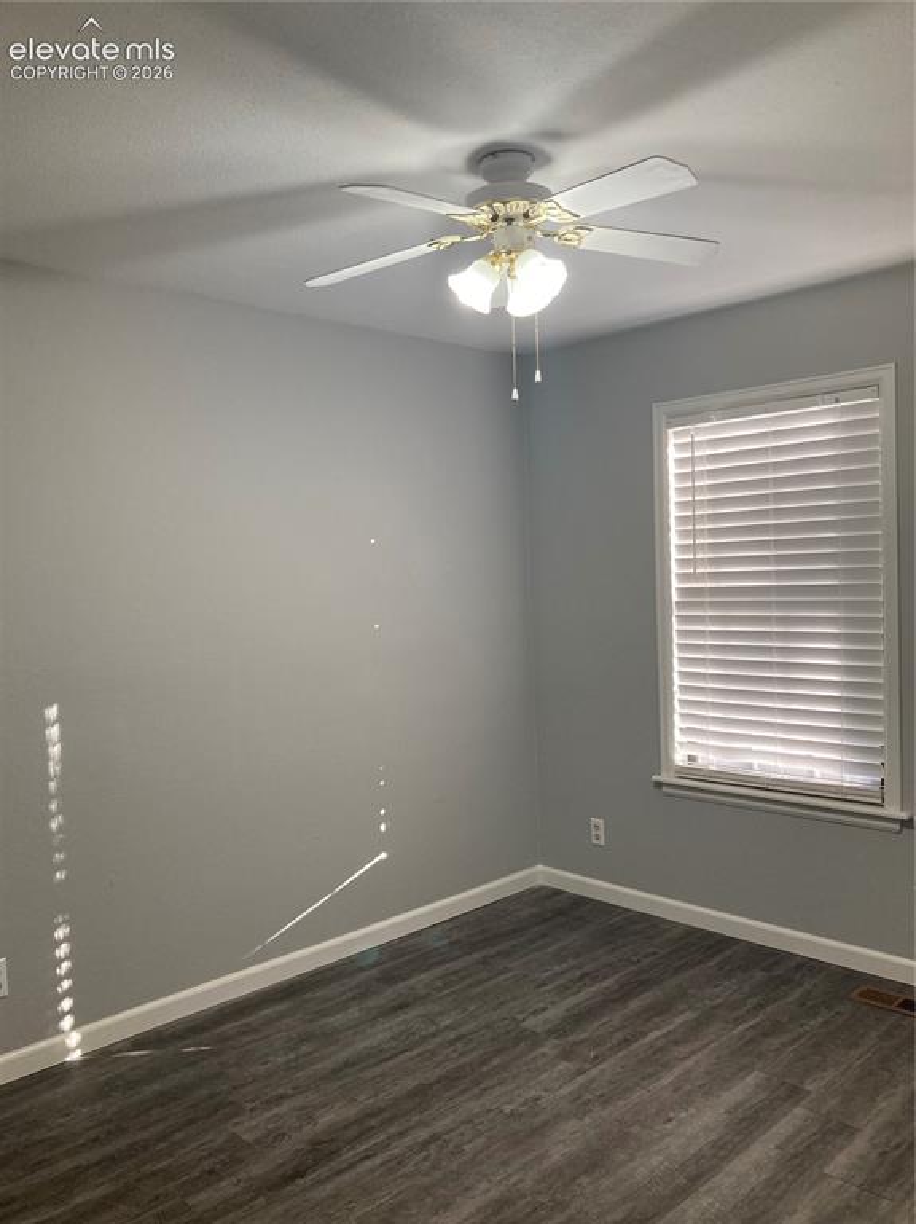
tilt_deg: -1.9
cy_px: 612
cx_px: 458
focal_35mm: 28
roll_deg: +1.4
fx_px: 989
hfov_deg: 49.7
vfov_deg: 63.5
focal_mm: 3.99
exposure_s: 1/60
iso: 64
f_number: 1.8
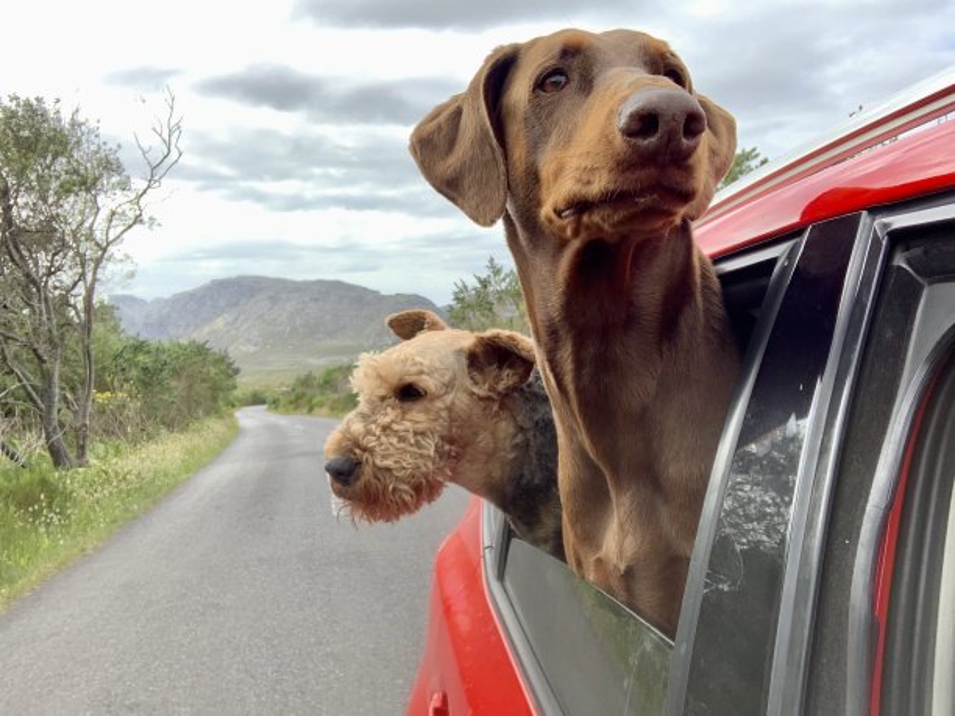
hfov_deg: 56.8
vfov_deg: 44.2
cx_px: 478
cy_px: 358
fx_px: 883
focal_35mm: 32
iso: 16
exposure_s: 1/235
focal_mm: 2.87
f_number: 2.2
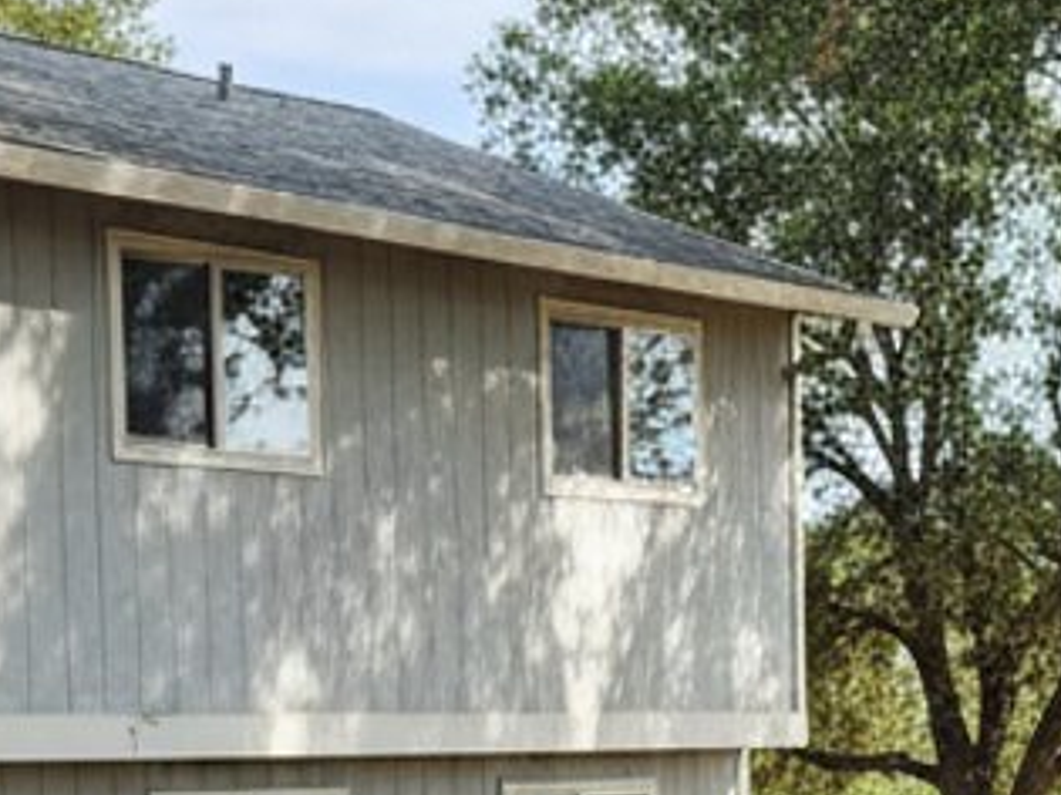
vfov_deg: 14.0
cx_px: 953
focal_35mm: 99
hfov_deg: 19.5
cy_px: 1169
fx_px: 3033
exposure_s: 1/1190
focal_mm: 5.7
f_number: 1.5
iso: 1248
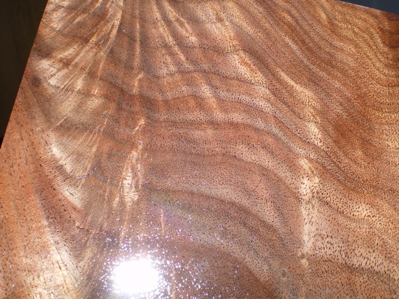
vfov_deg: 37.7
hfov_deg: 49.0
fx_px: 438
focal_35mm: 38
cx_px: 200
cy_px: 150
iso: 64
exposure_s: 1/30
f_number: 4.6
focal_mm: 6.3
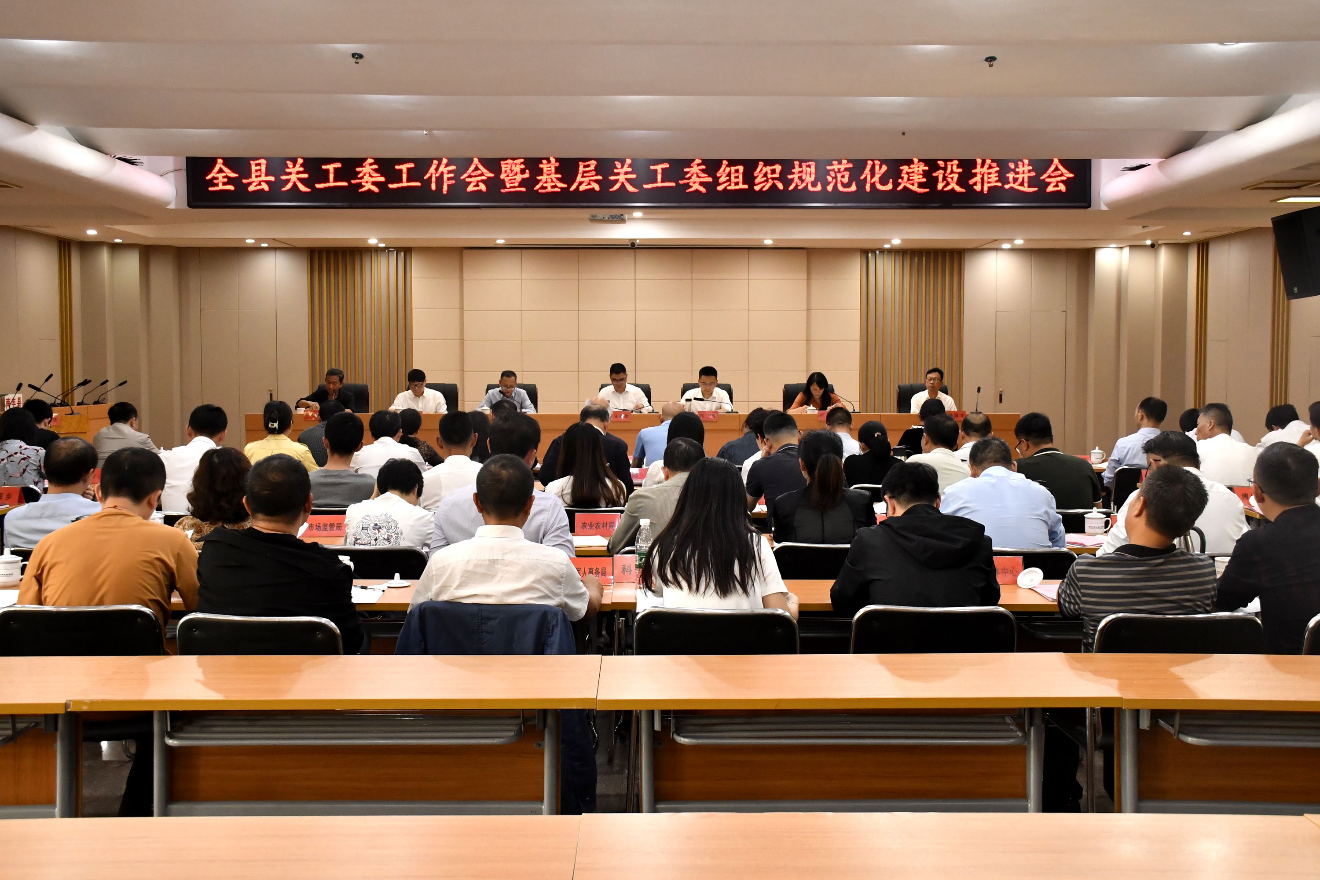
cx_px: 660
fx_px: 1320
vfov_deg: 36.9
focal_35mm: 36
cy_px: 440
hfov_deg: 53.1
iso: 1600
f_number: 7.1
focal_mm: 24
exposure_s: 1/125
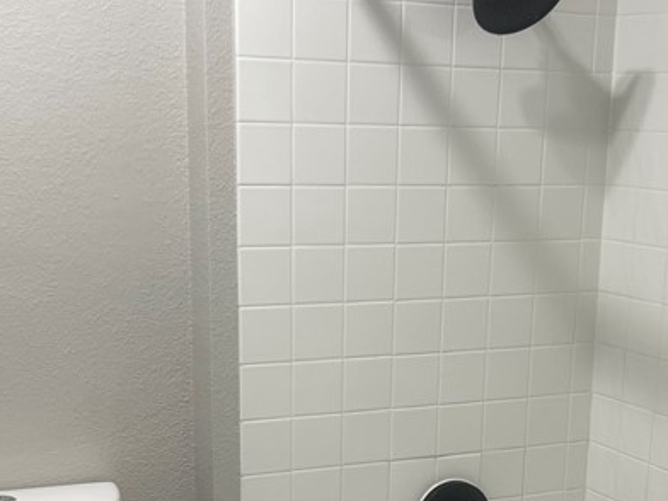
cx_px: 399
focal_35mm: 68
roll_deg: -1.5
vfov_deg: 20.9
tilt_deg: -17.0
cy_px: 503
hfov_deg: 28.5
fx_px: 1312
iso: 64
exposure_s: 1/60
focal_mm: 5.7
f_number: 1.5
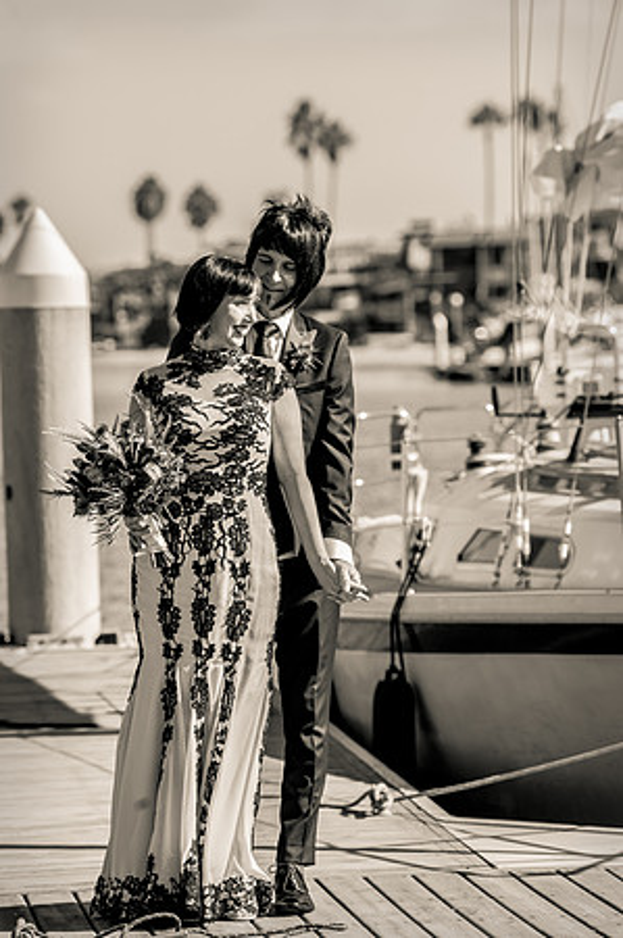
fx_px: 4683
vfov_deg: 11.4
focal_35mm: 180
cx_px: 312
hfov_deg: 7.6
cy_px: 469
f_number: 5.6
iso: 200
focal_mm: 180
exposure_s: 1/250
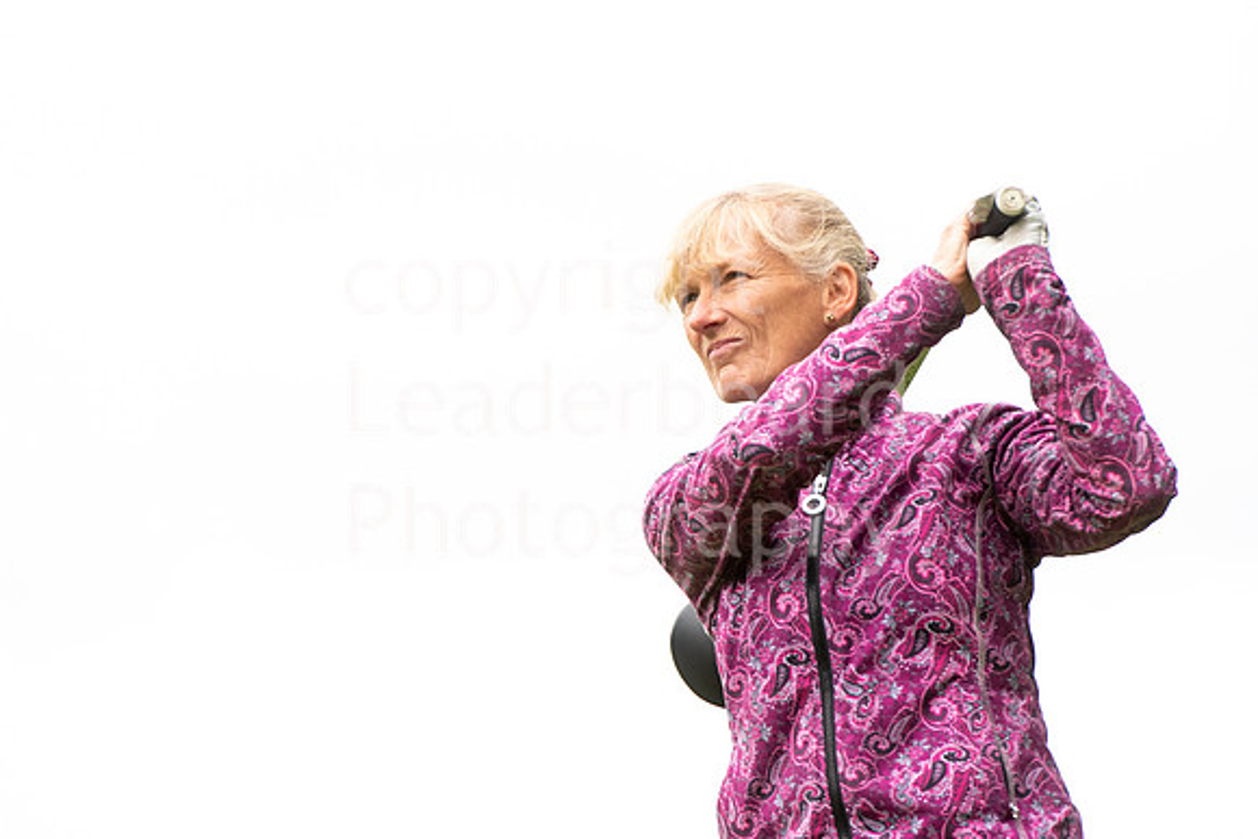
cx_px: 629
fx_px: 10485
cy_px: 420
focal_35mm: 300
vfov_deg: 4.6
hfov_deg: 6.9
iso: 800
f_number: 4.5
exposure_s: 1/1250
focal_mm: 200
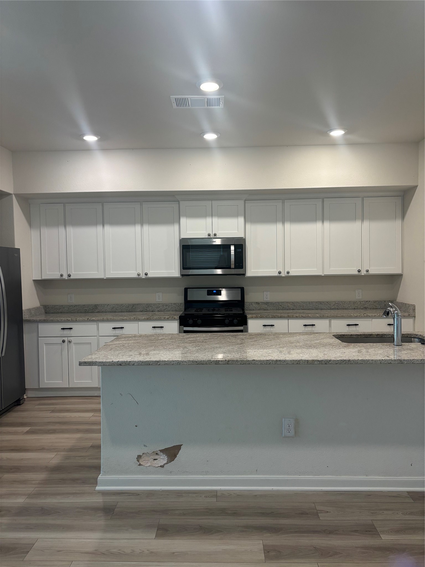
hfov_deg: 53.1
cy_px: 284
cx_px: 212
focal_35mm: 26
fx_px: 426
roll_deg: +0.5
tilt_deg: -1.8
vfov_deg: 67.3
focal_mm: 5.96
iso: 125
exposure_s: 1/120
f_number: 1.6
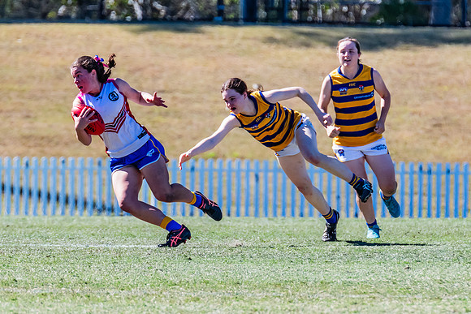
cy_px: 146
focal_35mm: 776
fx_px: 10156
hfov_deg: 2.7
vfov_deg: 1.8
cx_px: 180
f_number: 7.1
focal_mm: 420
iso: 800
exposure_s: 1/1600
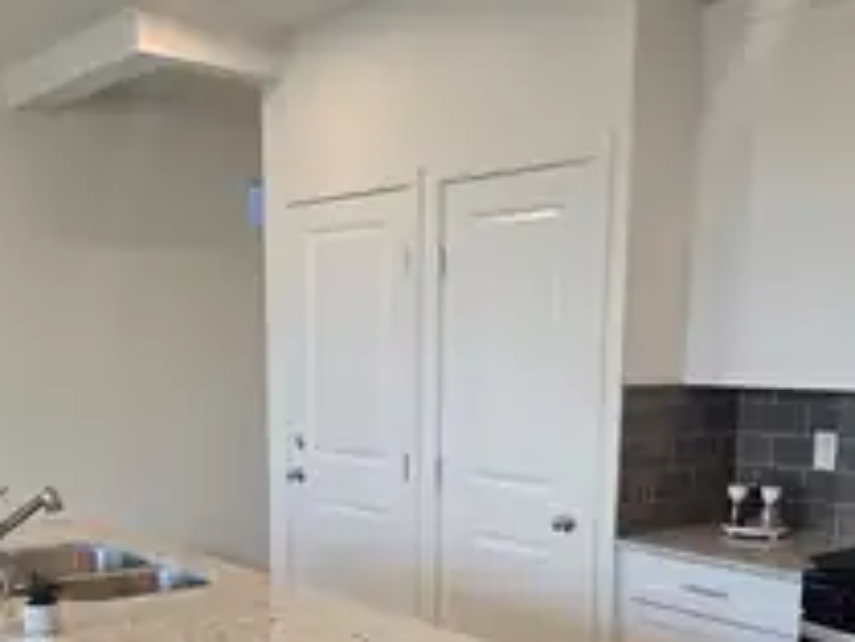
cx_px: 466
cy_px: 511
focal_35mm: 44
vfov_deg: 32.1
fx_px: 1087
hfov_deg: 42.9
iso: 200
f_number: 1.7
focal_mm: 6.3
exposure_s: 1/120
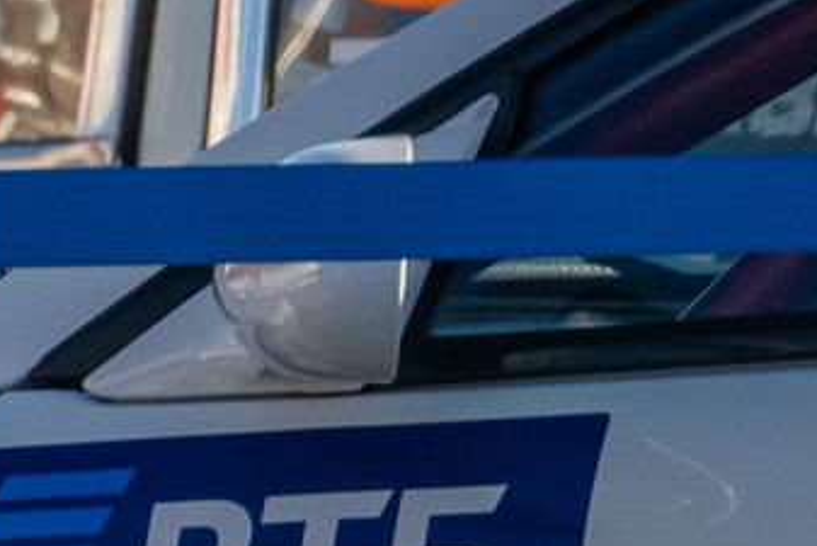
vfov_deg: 0.5
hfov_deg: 0.7
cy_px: 1133
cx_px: -2044
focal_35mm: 2940
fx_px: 66747
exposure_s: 1/400
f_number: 6.3
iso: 2000
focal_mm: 377
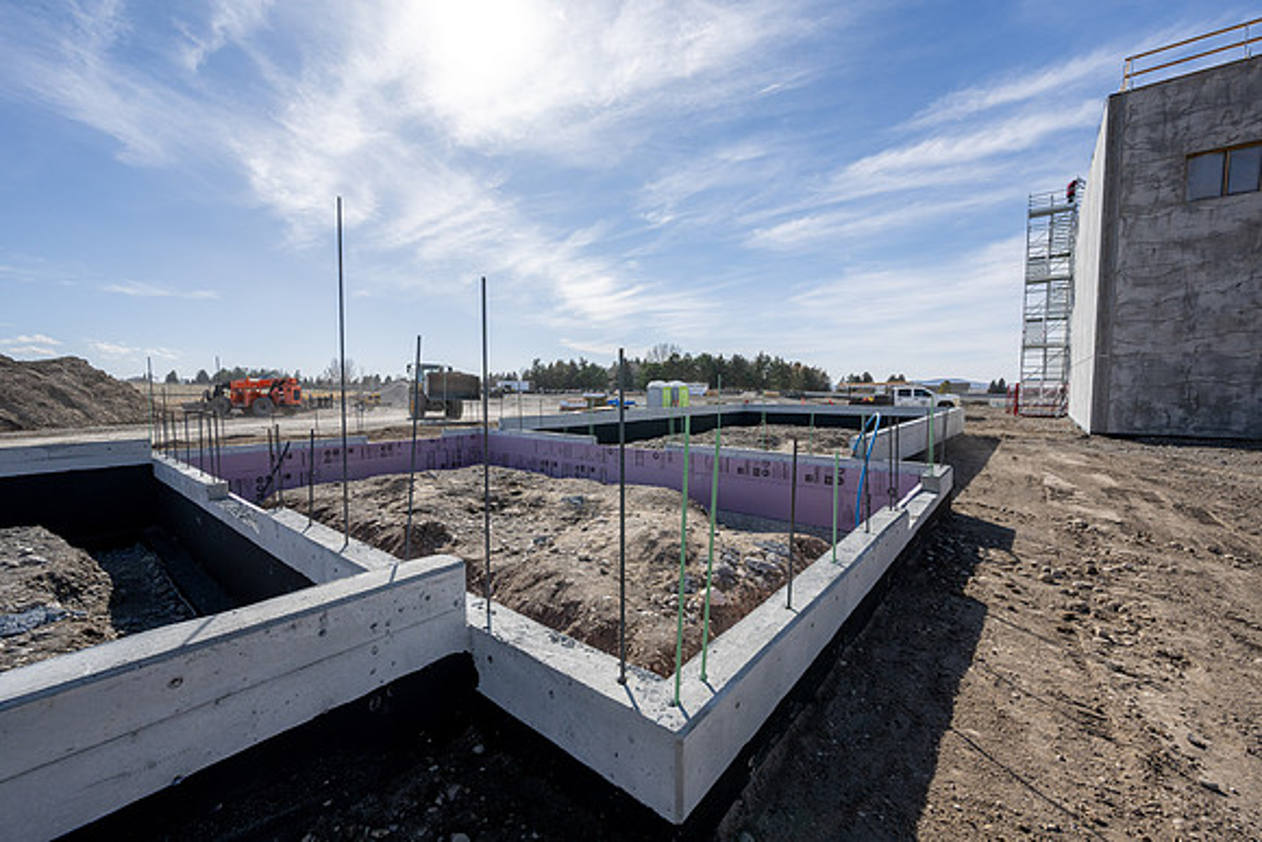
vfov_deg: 81.2
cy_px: 421
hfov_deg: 104.2
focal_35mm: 14
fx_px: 491
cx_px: 631
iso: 250
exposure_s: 1/800
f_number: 9
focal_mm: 14
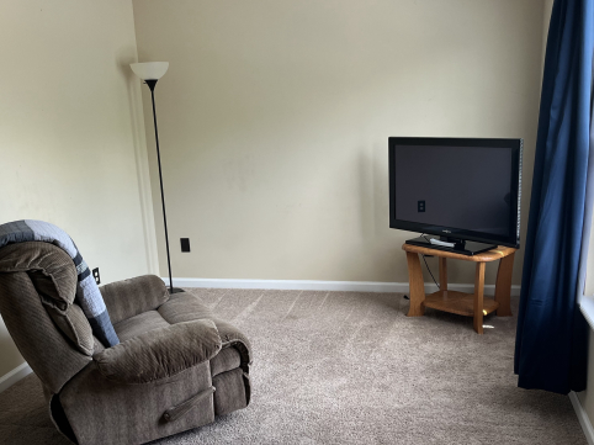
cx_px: 319
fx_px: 617
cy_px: 251
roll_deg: +2.3
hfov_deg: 51.3
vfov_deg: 39.6
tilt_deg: -12.9
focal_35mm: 36
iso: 100
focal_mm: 5.1
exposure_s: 1/121
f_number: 1.6
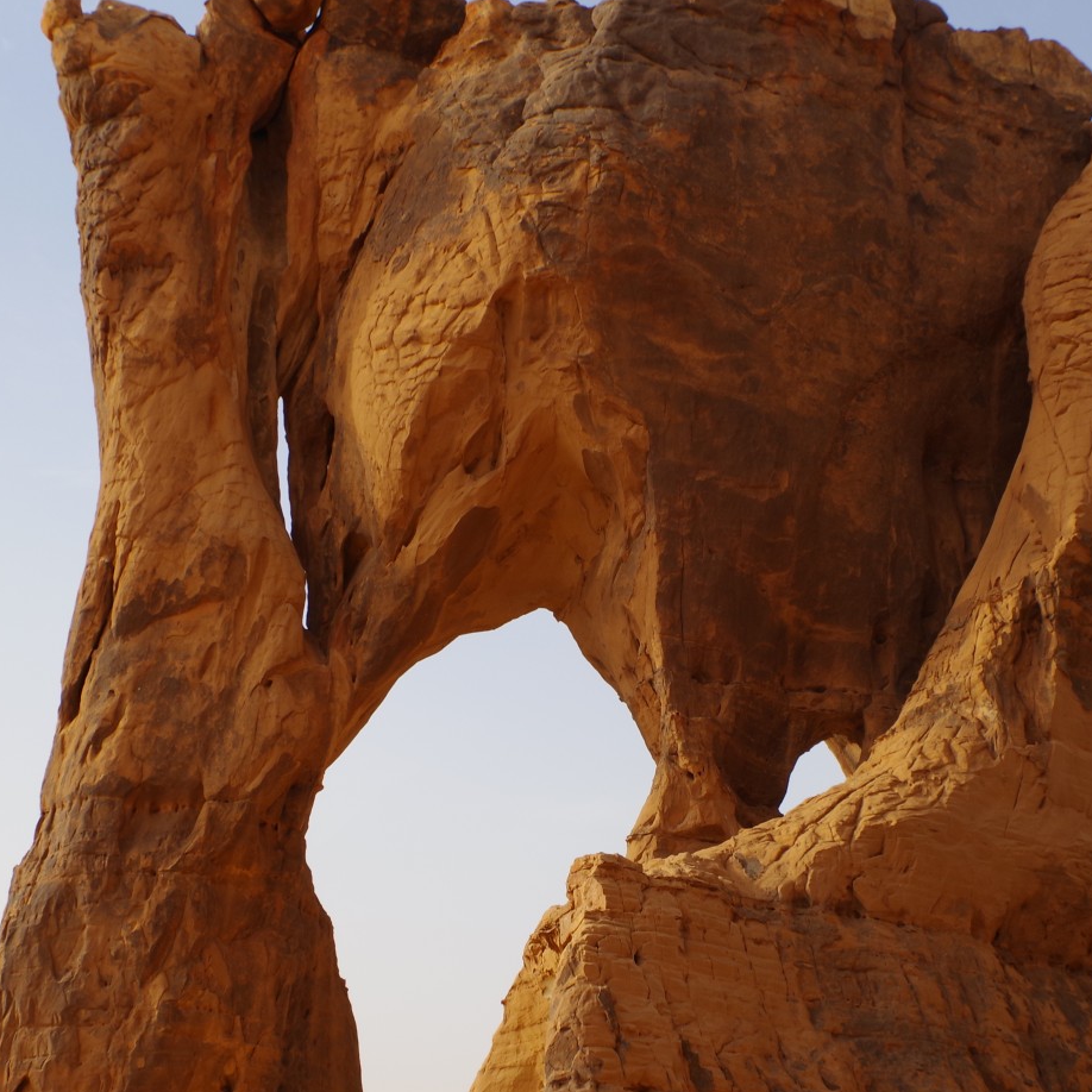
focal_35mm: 50
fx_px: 1785
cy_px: 693
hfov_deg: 34.0
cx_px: 585
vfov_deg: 33.8
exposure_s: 1/125
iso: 200
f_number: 9
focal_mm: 18
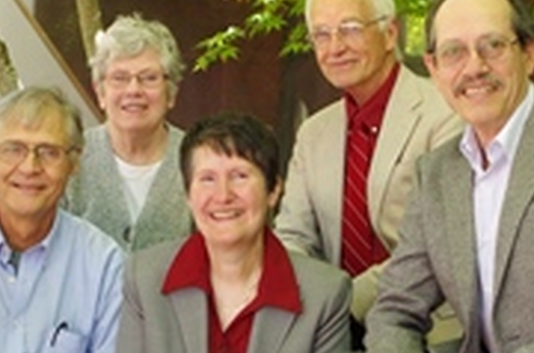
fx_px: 1938
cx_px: 129
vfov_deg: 10.4
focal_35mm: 131
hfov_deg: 15.6
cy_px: 252
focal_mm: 35
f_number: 3.5
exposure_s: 1/125
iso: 400
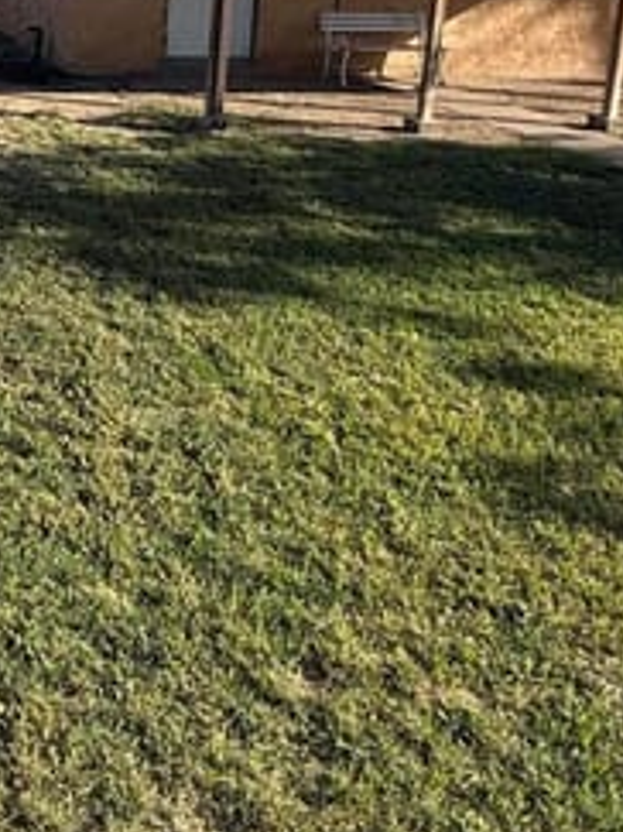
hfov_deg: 31.2
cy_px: 75
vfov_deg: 40.4
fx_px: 1033
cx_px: 3
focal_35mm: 43
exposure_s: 1/1017
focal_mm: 2.22
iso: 50
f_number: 2.2
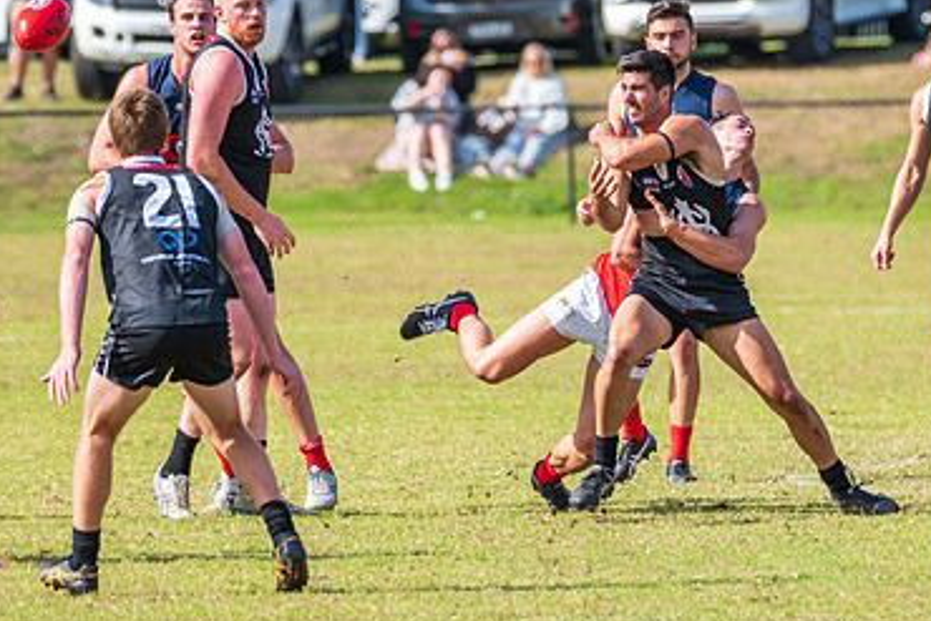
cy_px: 260
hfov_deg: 3.0
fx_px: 17876
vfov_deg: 2.0
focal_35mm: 691
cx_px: 678
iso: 800
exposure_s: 1/1600
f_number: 8
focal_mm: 380
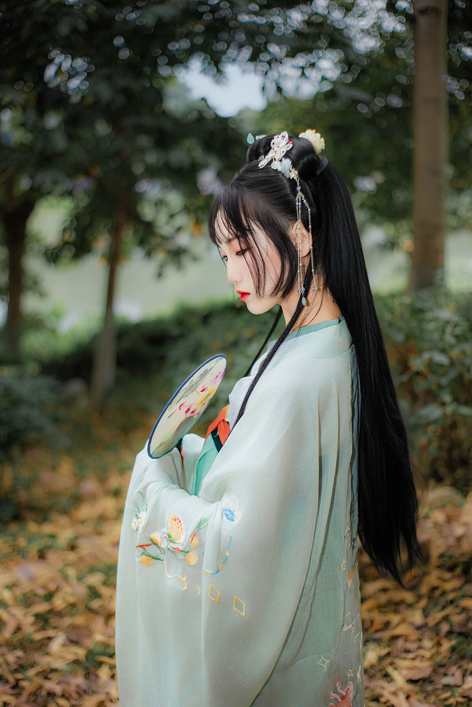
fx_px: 983
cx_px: 236
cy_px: 354
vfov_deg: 39.6
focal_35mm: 50
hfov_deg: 27.0
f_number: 2.2
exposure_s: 1/125
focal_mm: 50
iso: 100
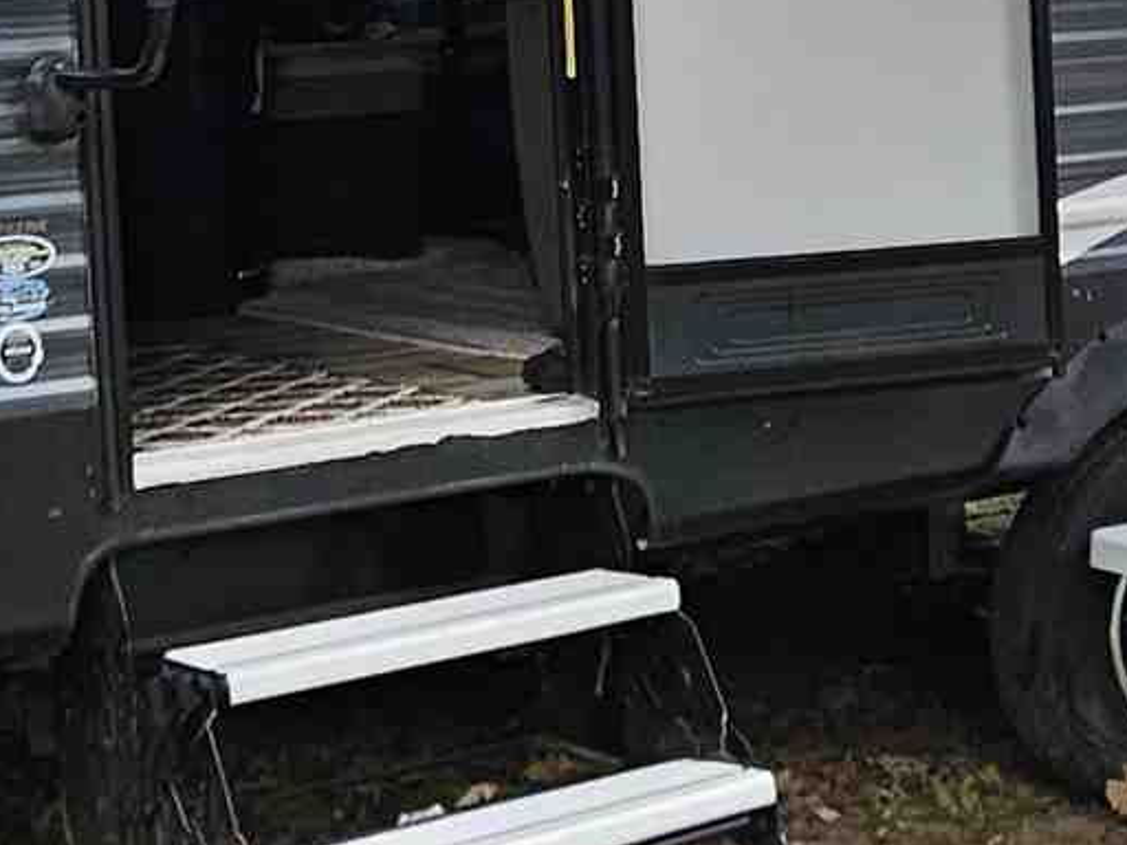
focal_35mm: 78
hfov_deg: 24.3
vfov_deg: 18.5
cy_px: 57
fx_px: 2539
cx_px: 1035
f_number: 2.2
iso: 64
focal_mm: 2.2
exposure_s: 1/120
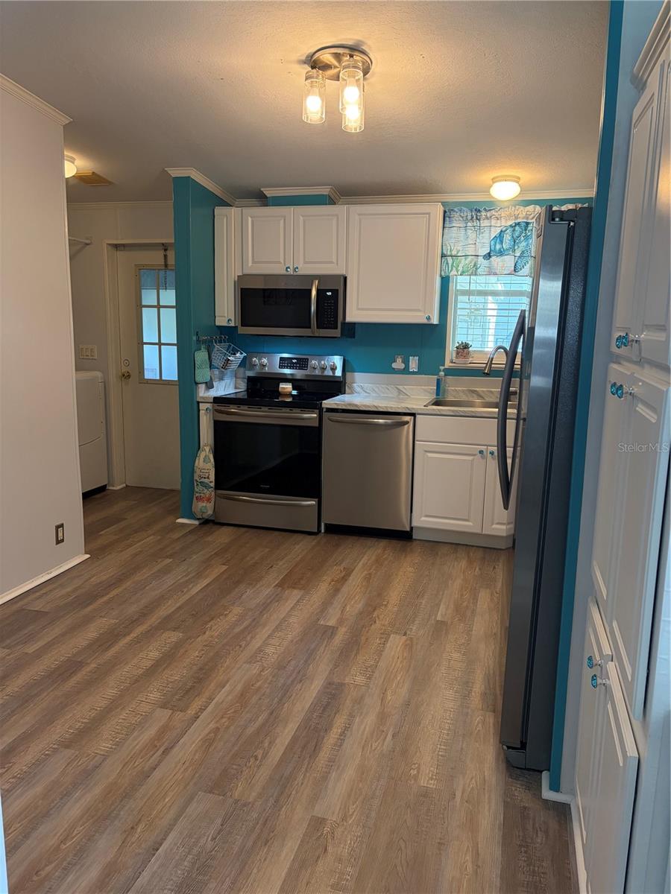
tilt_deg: -9.9
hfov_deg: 53.1
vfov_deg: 67.3
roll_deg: -1.1
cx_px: 336
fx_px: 672
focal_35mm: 26
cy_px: 447
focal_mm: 5.96
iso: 200
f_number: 1.6
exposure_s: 1/120
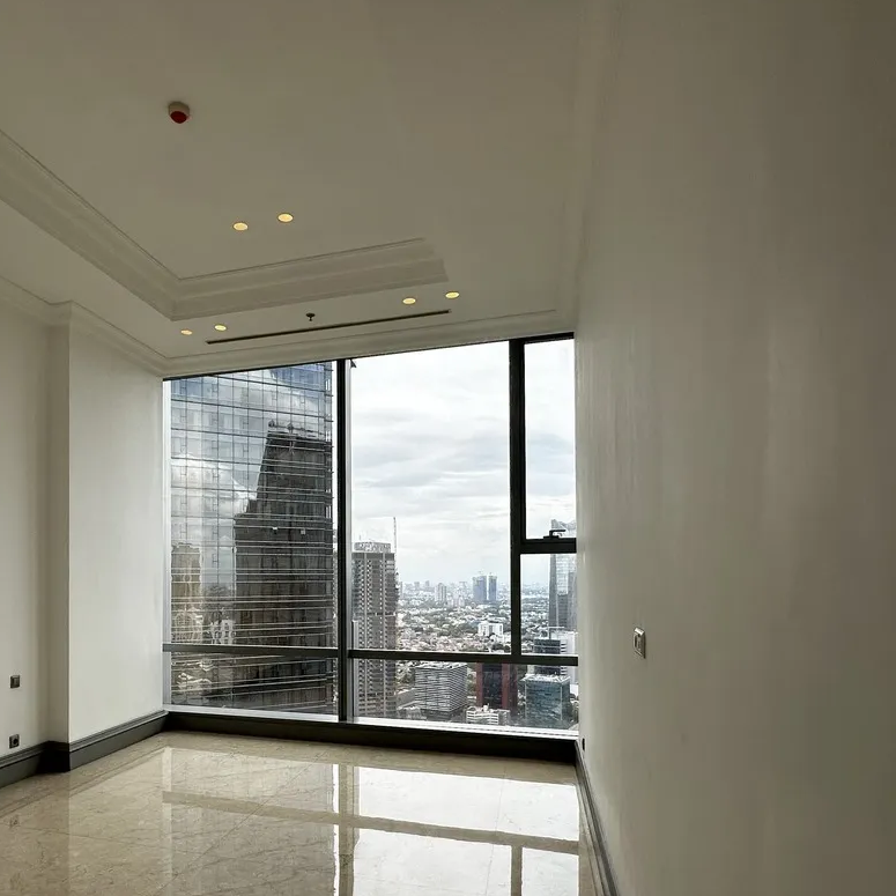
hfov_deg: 65.6
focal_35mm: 23
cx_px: 304
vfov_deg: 66.0
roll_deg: +0.2
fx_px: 674
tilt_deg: +1.0
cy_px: 572
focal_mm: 2.22
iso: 40
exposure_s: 1/769
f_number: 2.2
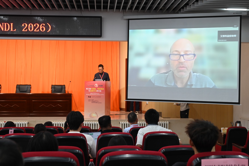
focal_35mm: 43
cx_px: 124
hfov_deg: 45.4
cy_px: 83
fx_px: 297
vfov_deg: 31.2
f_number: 4
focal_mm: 43
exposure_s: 1/125
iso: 1250
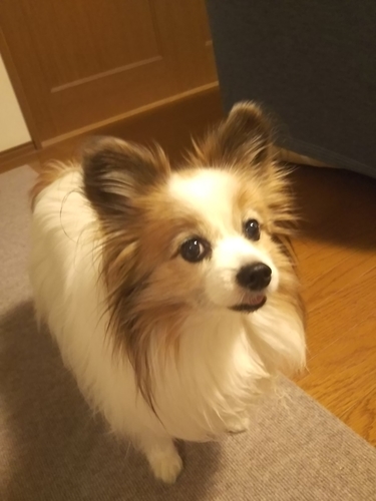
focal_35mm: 30
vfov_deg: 60.0
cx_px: 188
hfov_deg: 46.8
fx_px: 434
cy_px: 250
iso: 640
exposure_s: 1/12
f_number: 2.2
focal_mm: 4
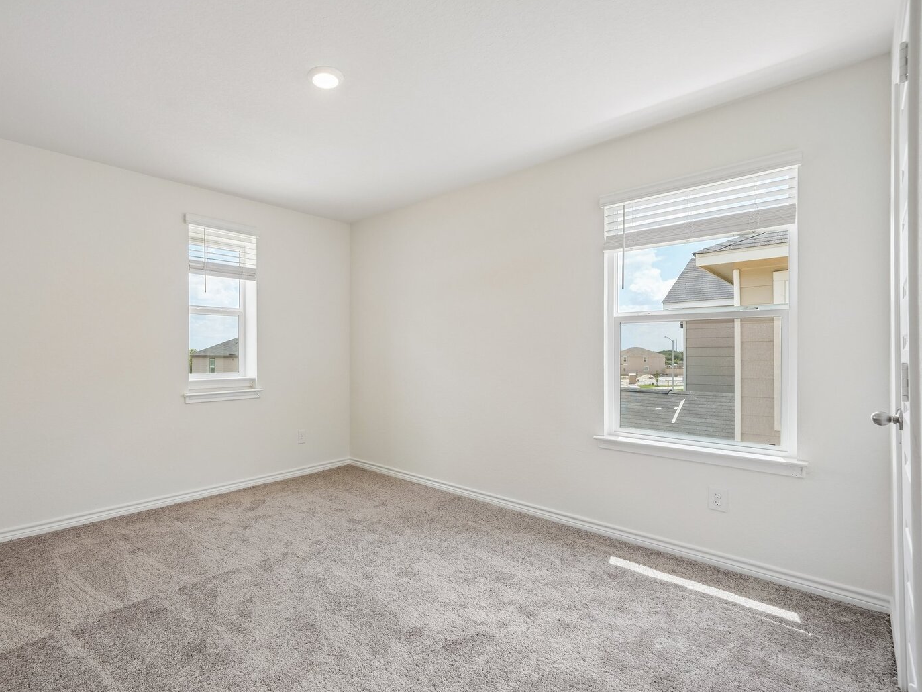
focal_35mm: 17
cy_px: 356
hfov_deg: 90.1
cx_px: 379
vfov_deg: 74.7
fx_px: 453
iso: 500
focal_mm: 15
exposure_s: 1/100
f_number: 8
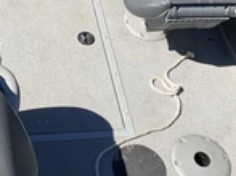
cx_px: 48
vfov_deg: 18.6
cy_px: 70
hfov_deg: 24.4
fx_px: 538
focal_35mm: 79
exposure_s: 1/1848
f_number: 1.8
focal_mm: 3
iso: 25
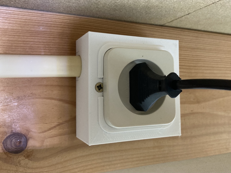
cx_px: 116
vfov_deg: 49.7
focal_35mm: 28
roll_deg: -0.6
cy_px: 86
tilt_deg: +3.4
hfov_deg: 63.4
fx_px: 187
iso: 320
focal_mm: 3.99
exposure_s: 1/33
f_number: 1.8
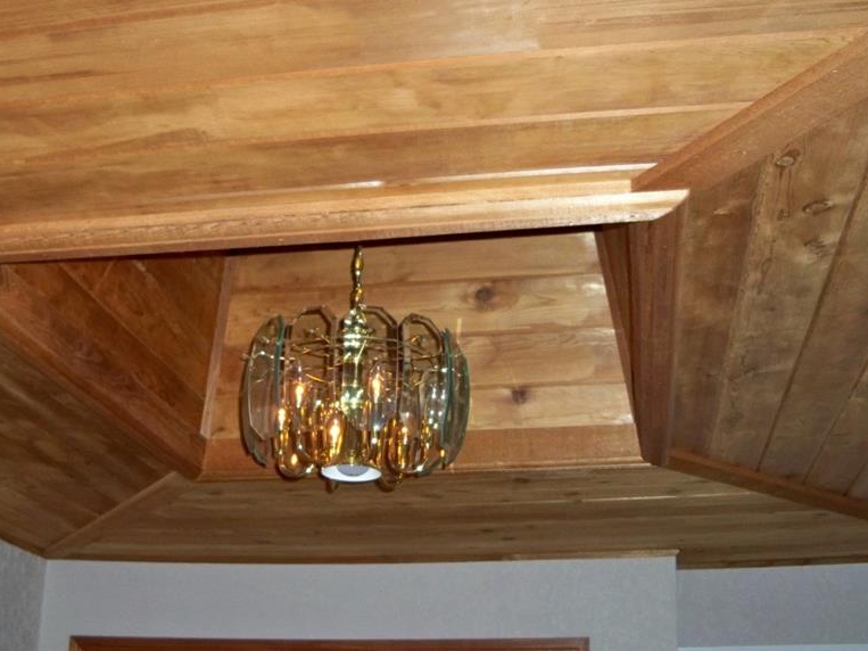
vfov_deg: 30.9
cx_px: 357
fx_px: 1178
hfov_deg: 40.3
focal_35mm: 47
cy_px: 355
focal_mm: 6.2
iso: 200
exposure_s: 1/30
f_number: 3.5
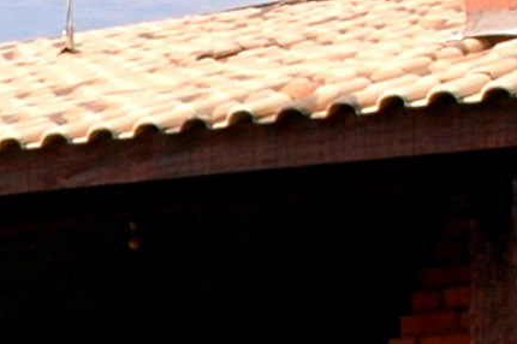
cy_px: 569
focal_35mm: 189
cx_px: -540
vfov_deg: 7.1
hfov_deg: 10.0
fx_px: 2712
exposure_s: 1/200
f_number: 11
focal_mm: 18
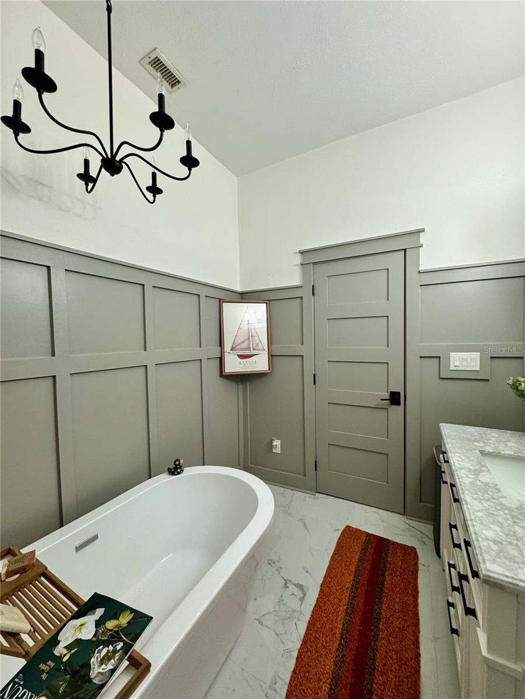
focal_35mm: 14
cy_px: 350
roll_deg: +1.5
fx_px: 283
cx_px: 262
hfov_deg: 85.7
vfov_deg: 102.1
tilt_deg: -2.3
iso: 200
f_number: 2.2
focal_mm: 2.22
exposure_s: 1/60
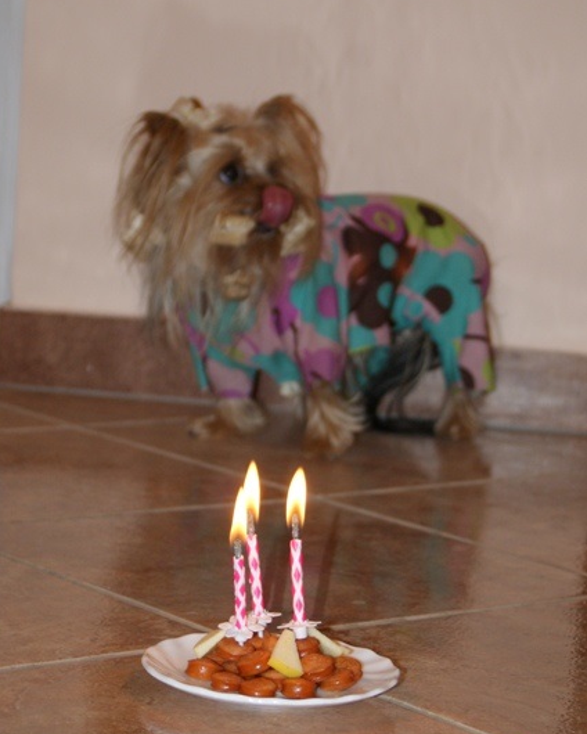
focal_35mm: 85
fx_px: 1846
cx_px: 294
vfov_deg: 22.5
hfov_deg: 18.1
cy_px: 395
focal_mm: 50
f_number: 5.6
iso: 400
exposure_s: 1/80
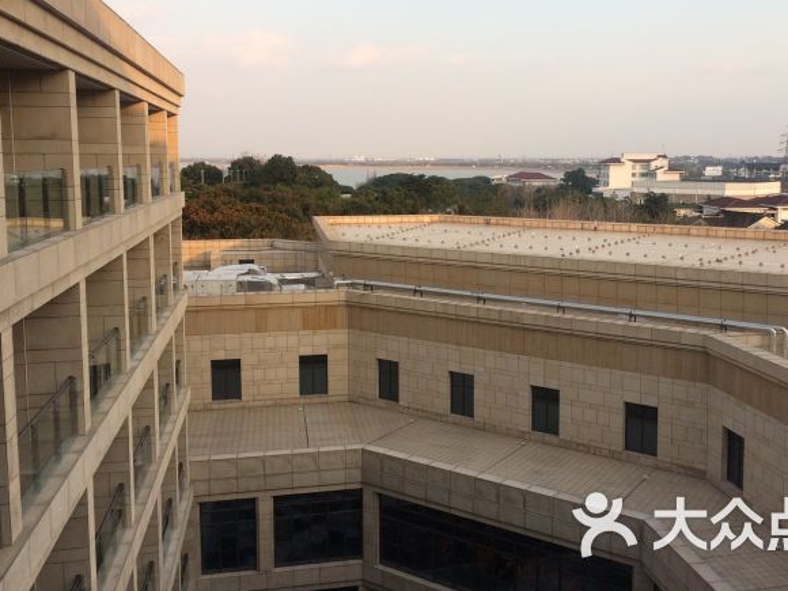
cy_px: 238
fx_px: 797
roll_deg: +0.6
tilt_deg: -6.5
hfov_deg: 52.5
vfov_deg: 40.5
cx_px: 437
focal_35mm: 35
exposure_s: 1/570
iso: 32
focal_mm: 4.15
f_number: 2.2
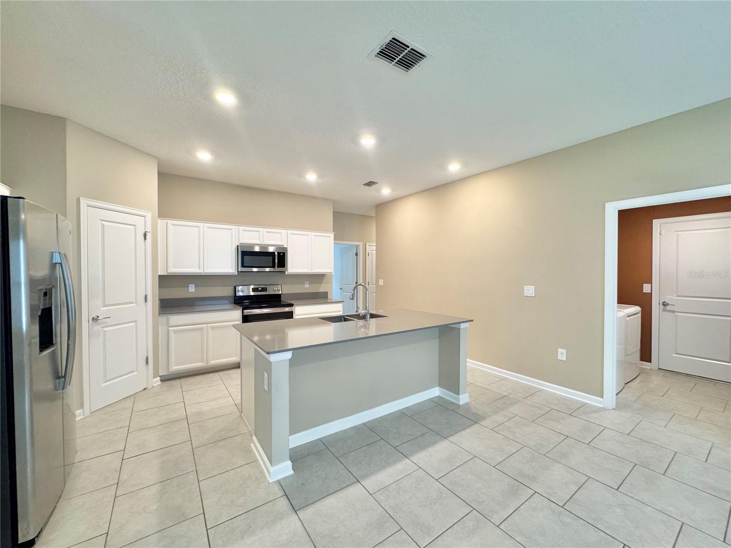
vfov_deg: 85.7
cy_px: 274
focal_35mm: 14
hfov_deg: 102.1
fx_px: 296
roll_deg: -0.1
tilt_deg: -0.8
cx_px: 366
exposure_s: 1/60
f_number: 2.2
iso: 250
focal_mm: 2.22
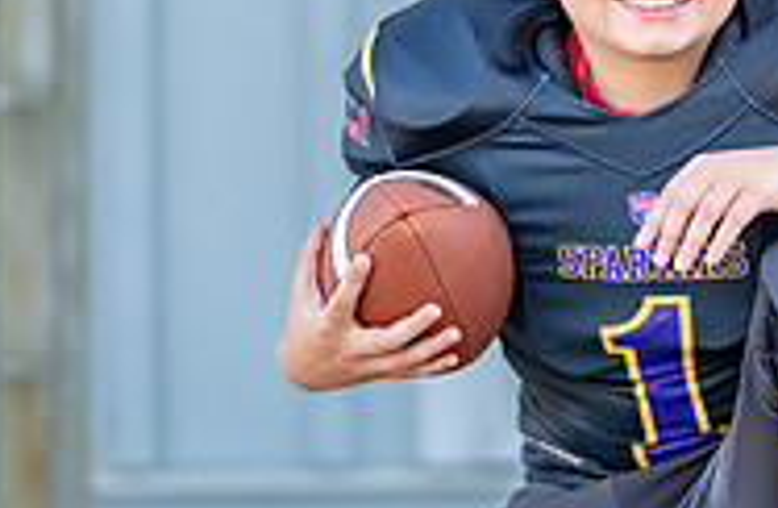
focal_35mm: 170
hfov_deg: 12.1
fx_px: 3650
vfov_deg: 7.9
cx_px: 691
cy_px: 97
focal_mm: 50
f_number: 1.2
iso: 100
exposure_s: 1/2000
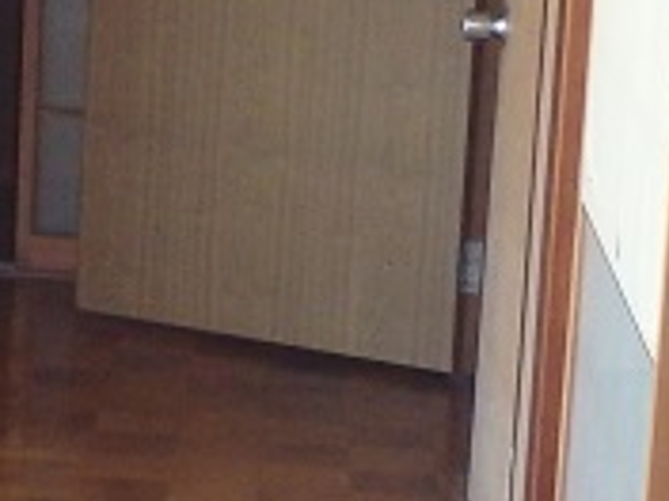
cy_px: 201
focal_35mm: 159
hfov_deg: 12.3
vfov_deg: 9.3
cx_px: 4
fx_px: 3073
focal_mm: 5
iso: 400
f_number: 3.9
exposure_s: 1/30
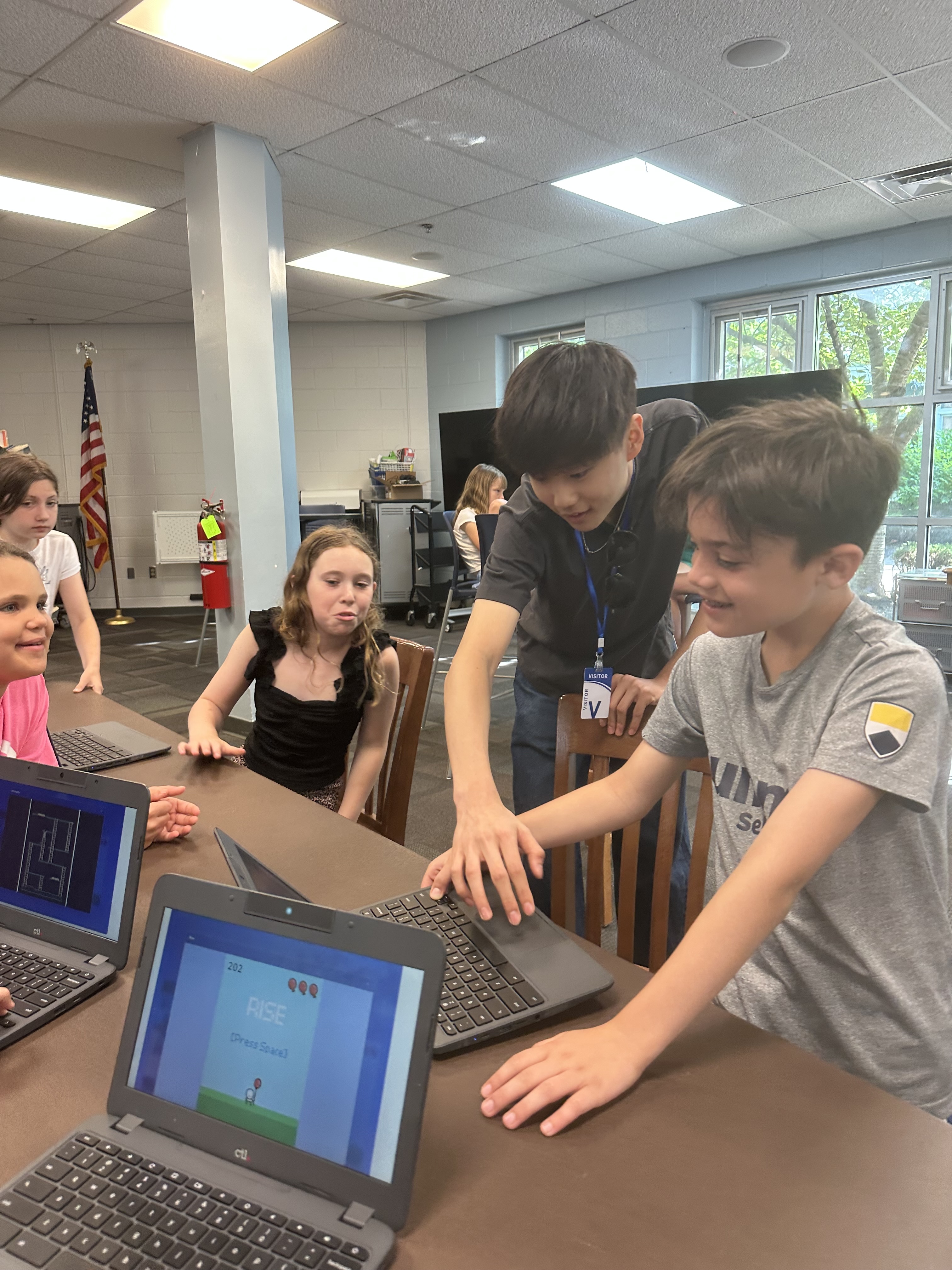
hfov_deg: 56.8
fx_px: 880
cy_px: 635
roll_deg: -2.4
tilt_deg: -12.7
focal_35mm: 24
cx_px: 476
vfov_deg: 71.6
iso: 160
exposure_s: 1/44
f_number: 1.78
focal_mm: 6.86
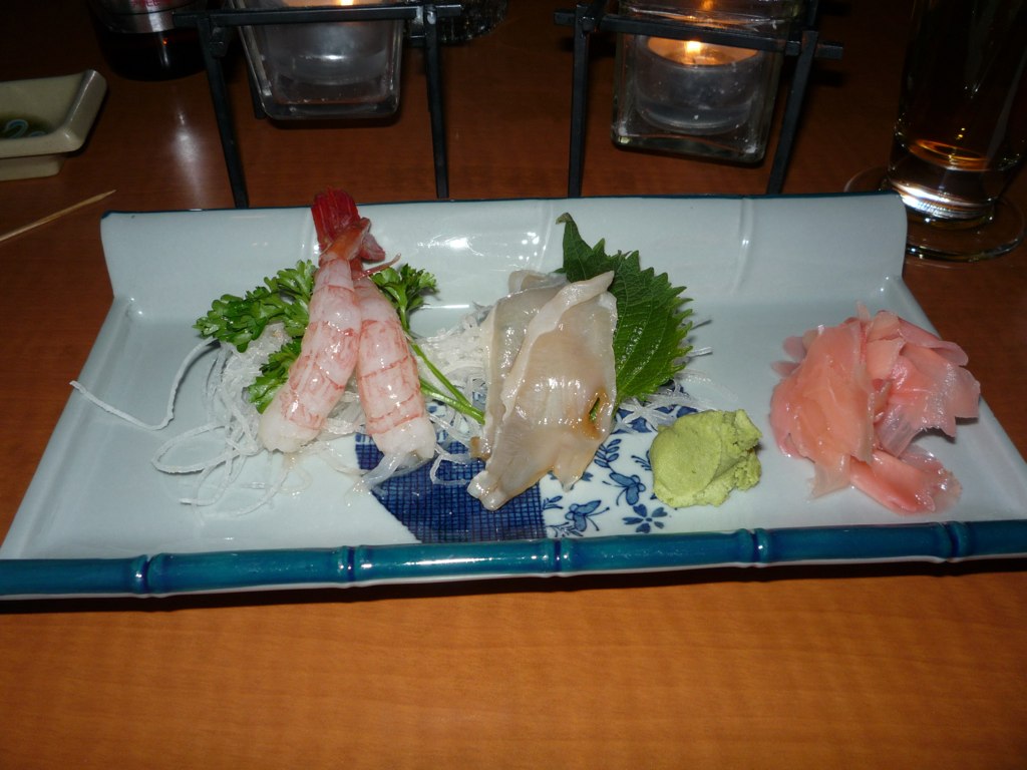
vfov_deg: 46.8
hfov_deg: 60.0
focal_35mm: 30
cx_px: 514
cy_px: 385
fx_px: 890
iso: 100
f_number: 4
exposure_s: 1/30
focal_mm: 5.2
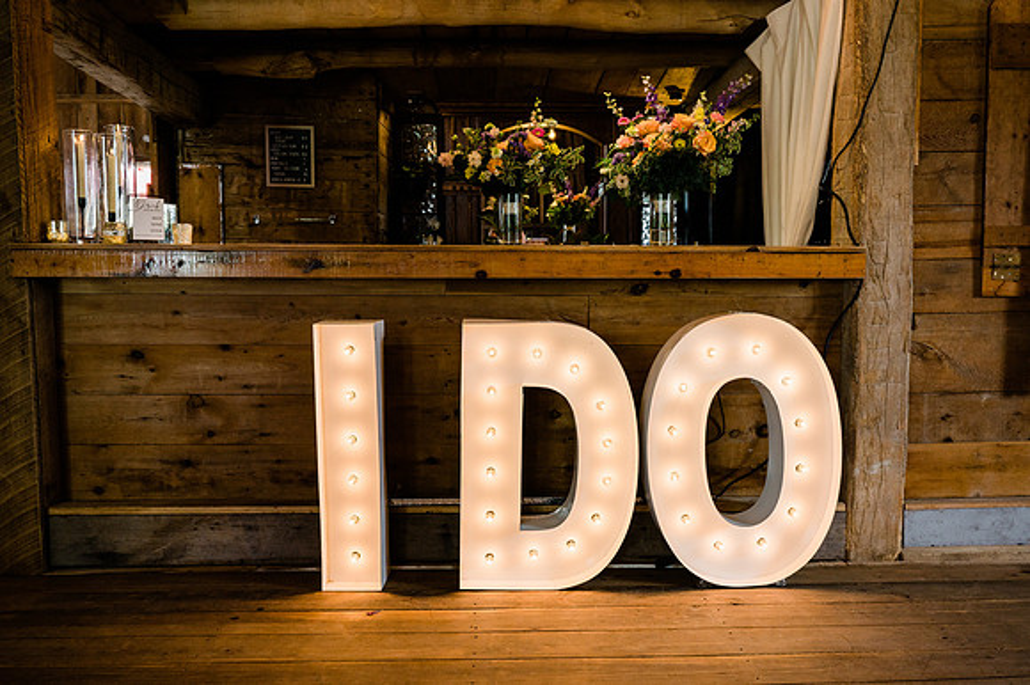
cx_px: 542
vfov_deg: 43.9
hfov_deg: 62.3
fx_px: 851
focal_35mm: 30
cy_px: 343
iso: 640
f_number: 4.5
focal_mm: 27.5
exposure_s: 1/200
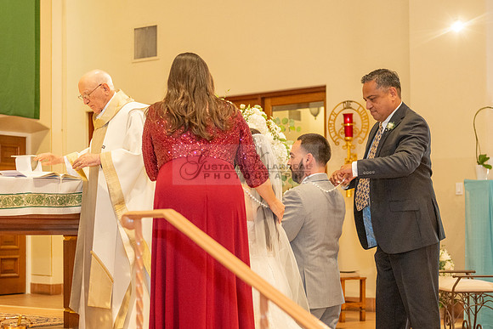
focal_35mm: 72
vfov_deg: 18.8
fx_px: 992
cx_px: 182
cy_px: 205
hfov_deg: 27.8
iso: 1600
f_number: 2.8
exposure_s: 1/160
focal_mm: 50
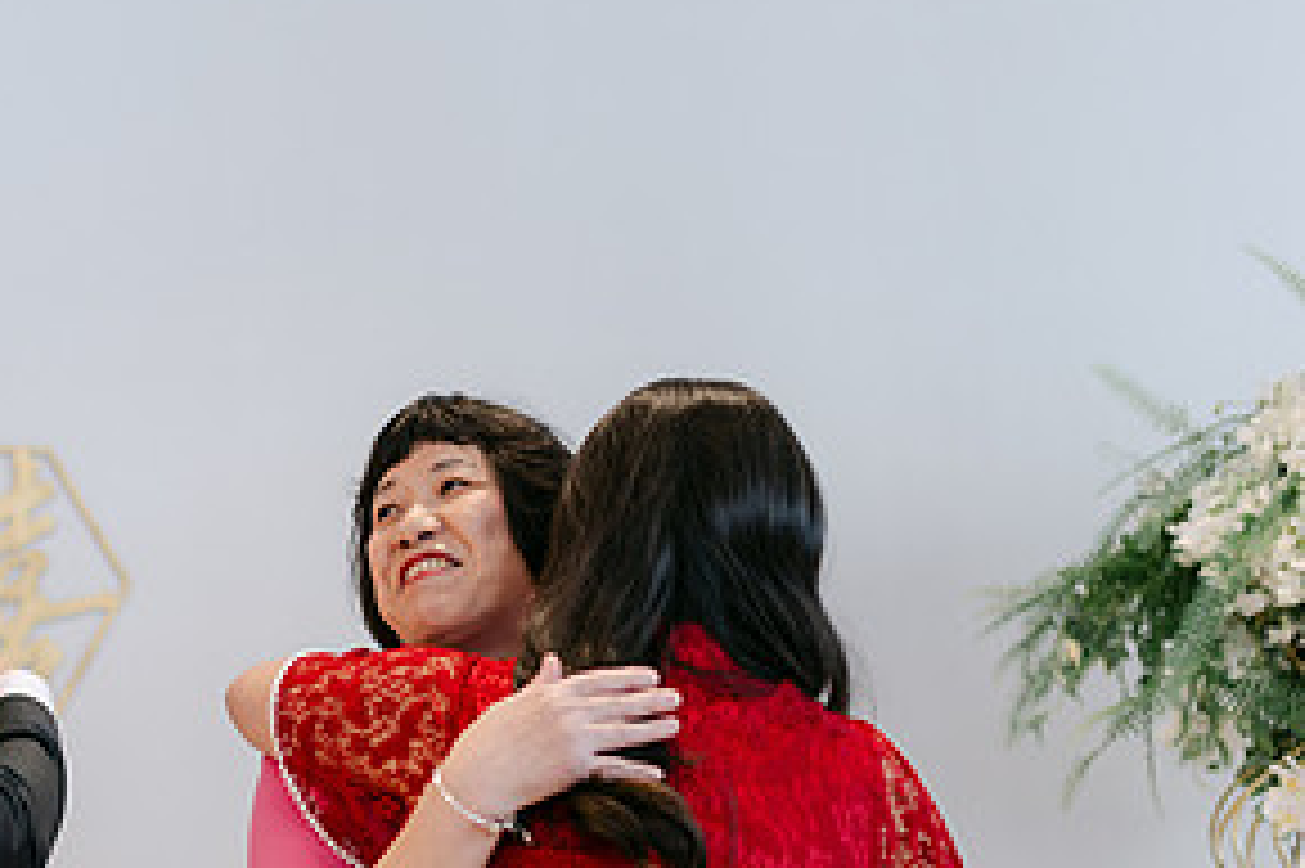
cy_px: 731
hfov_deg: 28.1
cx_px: 202
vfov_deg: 19.2
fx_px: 2536
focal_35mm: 70
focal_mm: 35
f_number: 1.4
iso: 250
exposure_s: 1/125
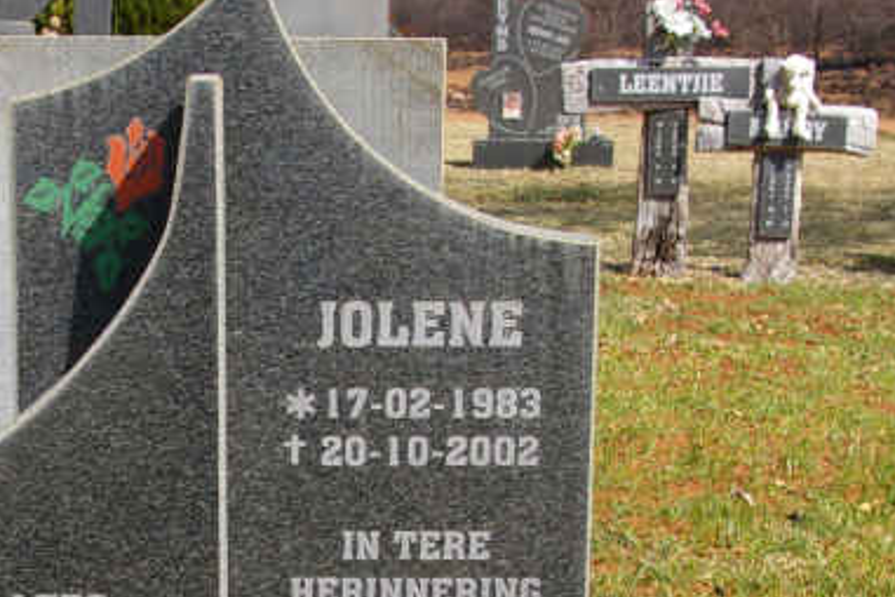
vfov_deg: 15.4
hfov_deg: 22.7
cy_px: 536
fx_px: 2188
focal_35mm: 88
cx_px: 153
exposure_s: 1/350
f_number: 8
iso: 200
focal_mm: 24
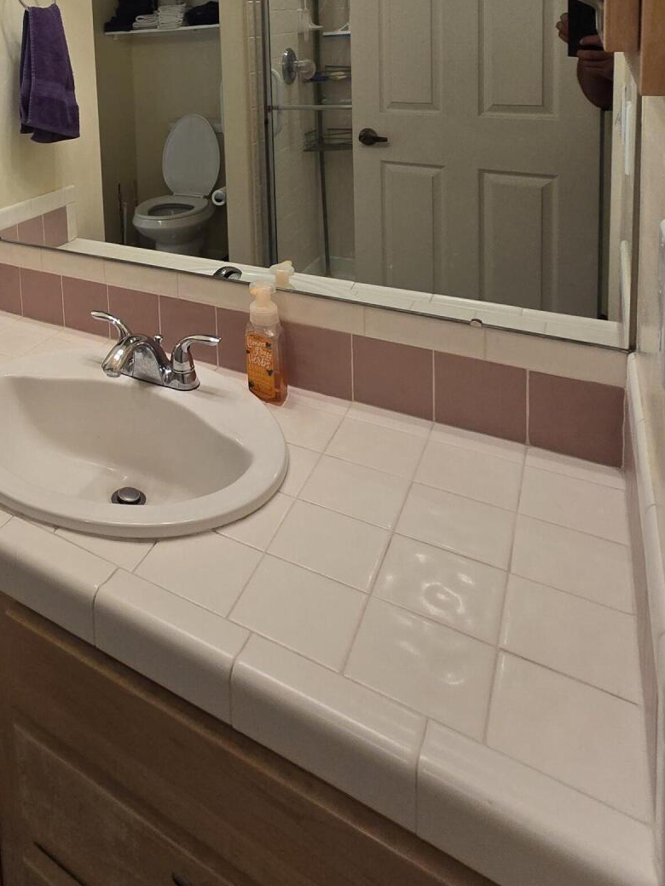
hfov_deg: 47.7
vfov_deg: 60.3
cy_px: 112
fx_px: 640
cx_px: 37
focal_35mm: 25
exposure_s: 1/60
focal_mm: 2.2
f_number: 2.2
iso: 64
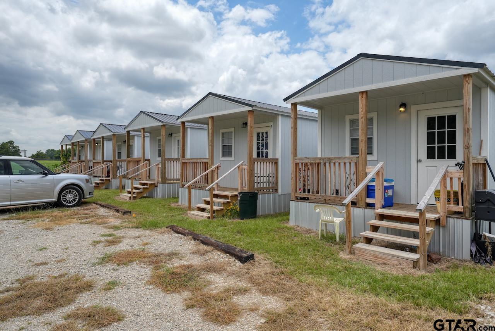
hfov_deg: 73.7
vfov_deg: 53.2
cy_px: 166
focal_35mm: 24
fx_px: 330
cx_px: 248
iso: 200
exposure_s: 1/500
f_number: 7.1
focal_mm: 24
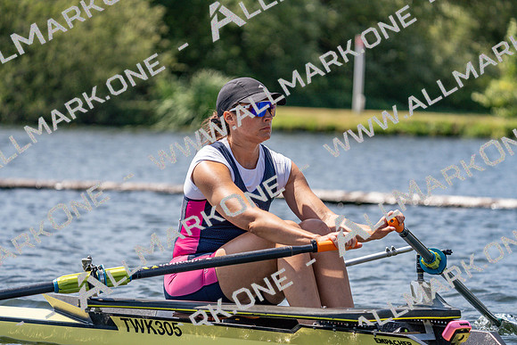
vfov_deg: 6.0
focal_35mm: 230
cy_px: 172
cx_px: 258
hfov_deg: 8.9
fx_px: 3304
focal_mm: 230
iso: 320
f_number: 5.6
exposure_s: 1/2000
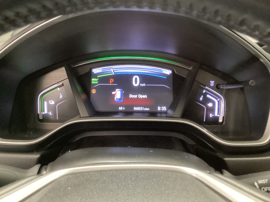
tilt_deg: -24.7
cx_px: 135
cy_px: 101
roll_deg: -1.4
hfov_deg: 58.4
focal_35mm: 31
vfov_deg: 45.4
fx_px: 242
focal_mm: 3.3
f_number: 2.4
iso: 640
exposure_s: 1/24
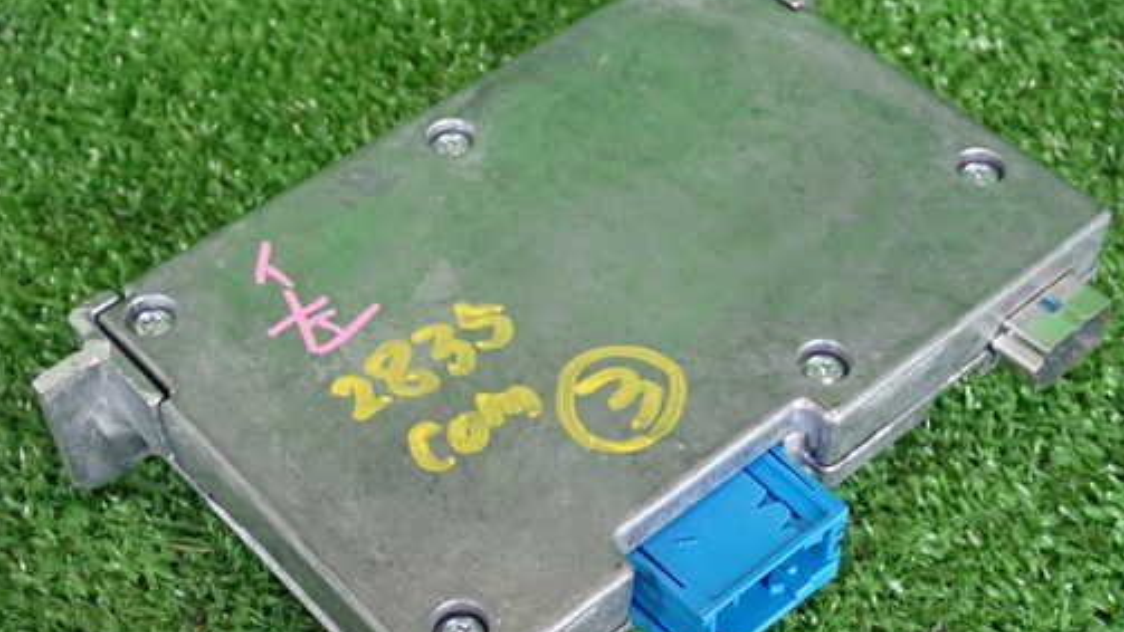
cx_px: 545
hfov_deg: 32.4
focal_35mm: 65
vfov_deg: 18.5
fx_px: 1937
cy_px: 342
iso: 400
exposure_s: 1/50
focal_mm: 9.01
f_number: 3.2
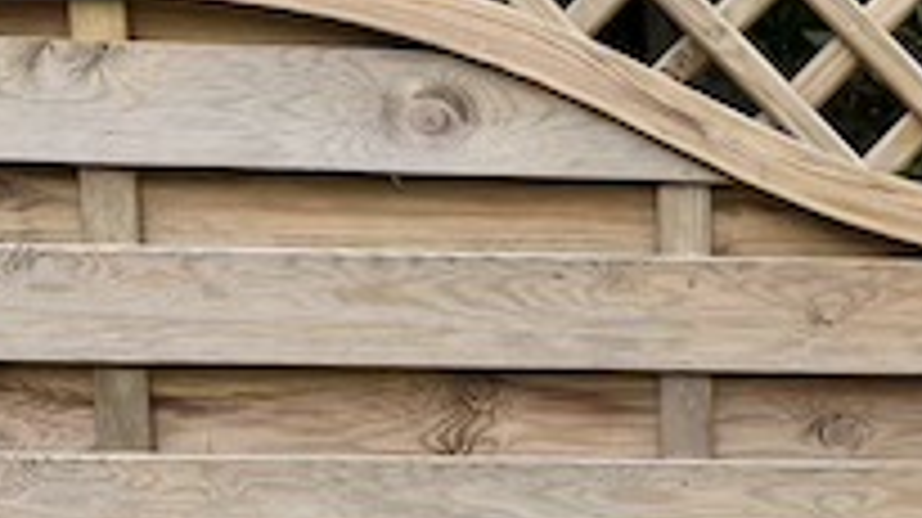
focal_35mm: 92
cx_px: 1003
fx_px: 2248
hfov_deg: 22.0
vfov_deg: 12.9
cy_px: 583
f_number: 1.6
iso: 50
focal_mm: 5.1
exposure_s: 1/309
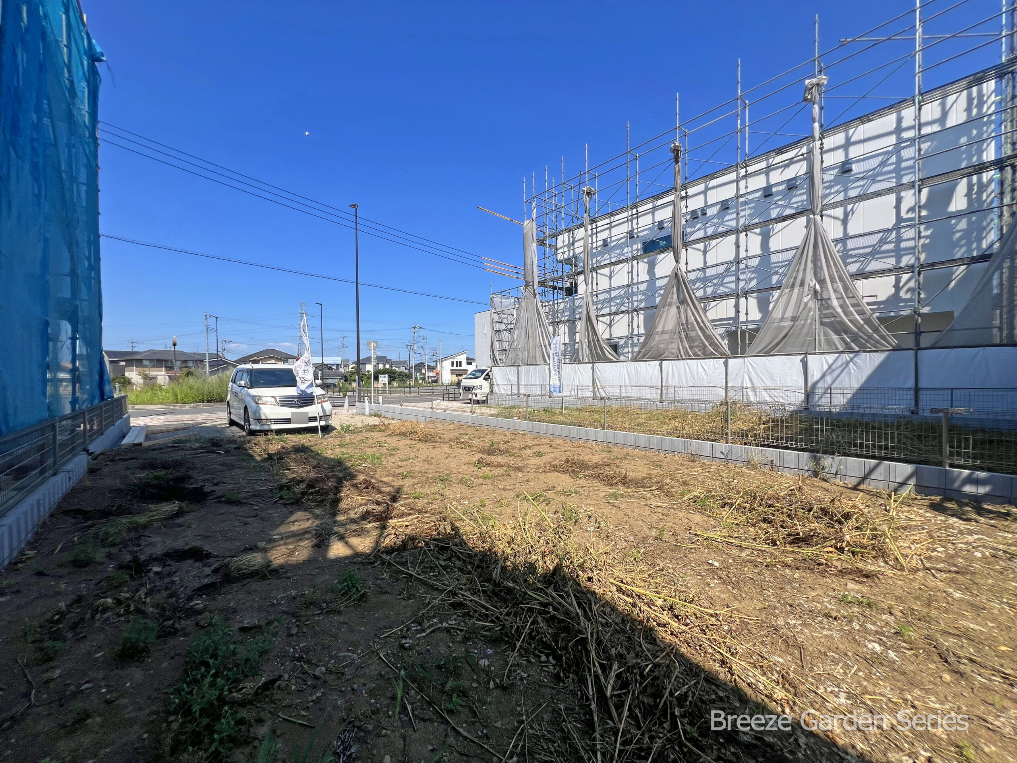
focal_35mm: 13
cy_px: 382
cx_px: 508
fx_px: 382
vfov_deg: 89.9
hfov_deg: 106.2
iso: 32
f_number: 1.8
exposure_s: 1/1815
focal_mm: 1.57
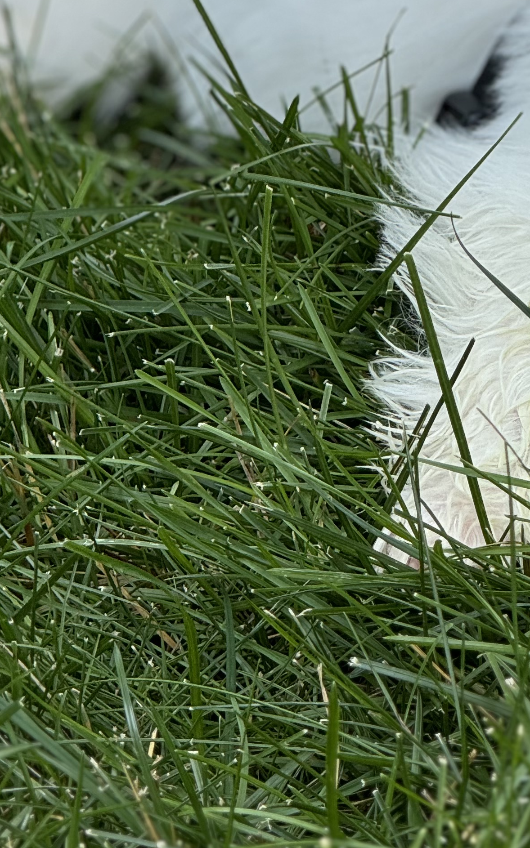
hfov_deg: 4.8
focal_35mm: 272
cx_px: 564
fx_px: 6289
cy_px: -27
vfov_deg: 7.7
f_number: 2.8
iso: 50
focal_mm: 15.66
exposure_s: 1/339
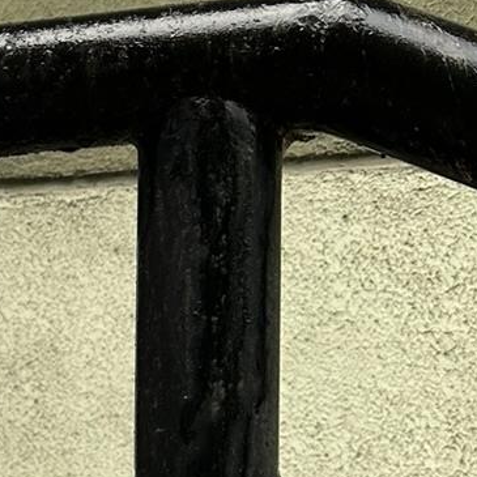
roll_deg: -0.4
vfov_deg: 14.3
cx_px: -520
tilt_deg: +0.2
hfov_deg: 12.6
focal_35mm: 119
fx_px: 1855
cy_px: 537
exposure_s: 1/121
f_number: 1.78
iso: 64
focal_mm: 6.86
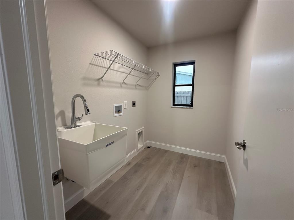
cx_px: 147
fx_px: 119
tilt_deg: -8.1
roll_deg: +0.1
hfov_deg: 102.1
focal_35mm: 14
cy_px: 110
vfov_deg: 85.7
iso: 160
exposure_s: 1/60
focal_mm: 2.22
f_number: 2.2
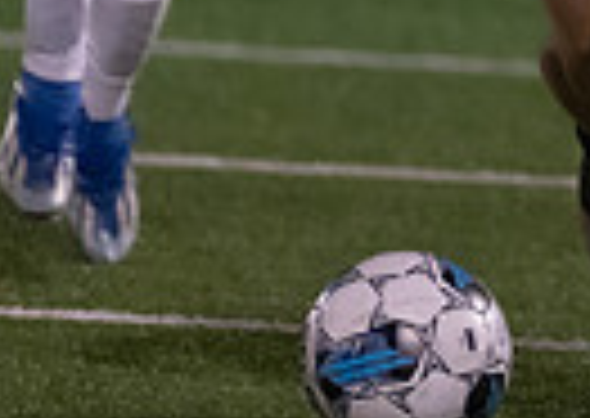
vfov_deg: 0.9
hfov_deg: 1.2
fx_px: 27357
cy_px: -458
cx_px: 904
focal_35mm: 1636
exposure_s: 1/1250
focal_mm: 200
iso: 2500
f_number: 2.8
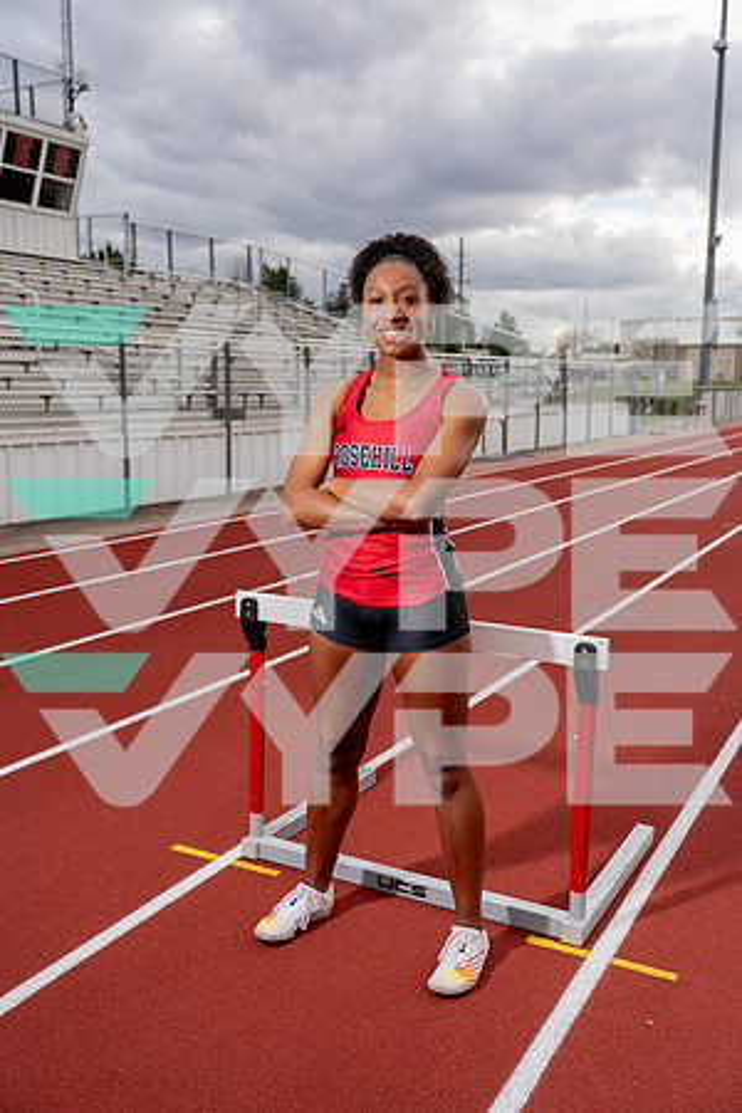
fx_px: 1082
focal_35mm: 35
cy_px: 556
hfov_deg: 37.9
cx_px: 371
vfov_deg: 54.4
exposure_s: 1/250
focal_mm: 35
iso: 100
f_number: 4
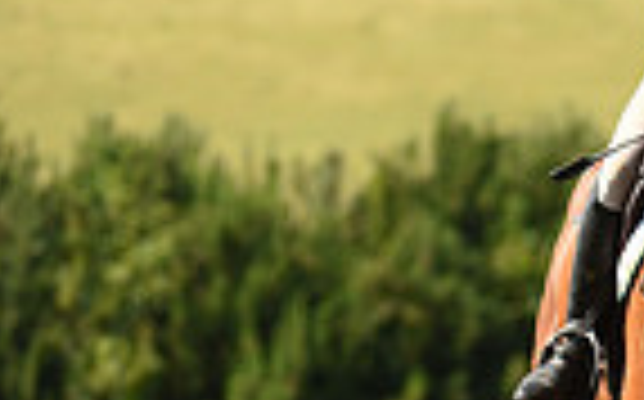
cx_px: 1180
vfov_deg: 1.2
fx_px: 18845
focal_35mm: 1075
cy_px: 189
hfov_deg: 2.0
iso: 500
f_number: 5.6
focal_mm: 260
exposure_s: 1/1600
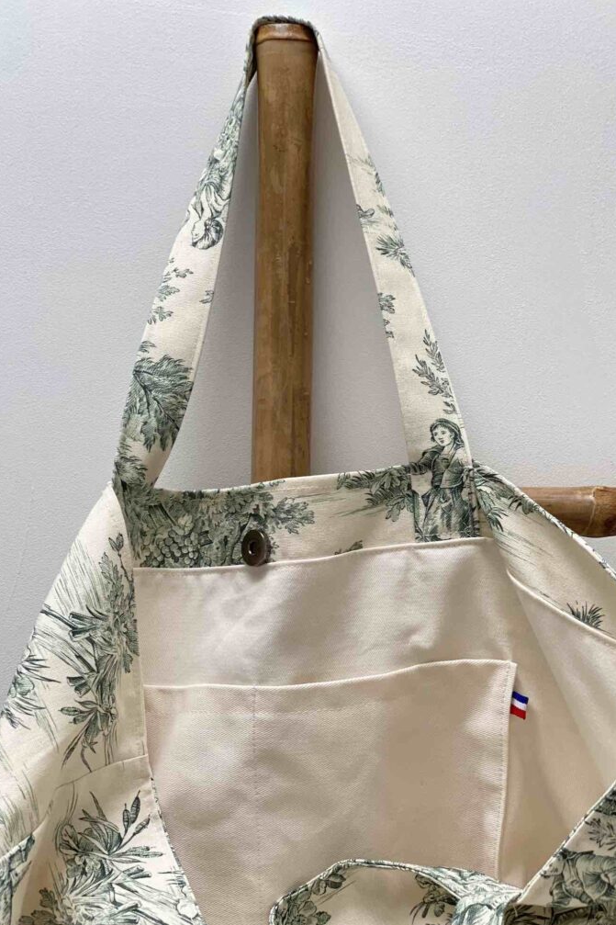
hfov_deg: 24.6
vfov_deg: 36.3
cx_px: 317
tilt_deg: -0.2
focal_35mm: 55
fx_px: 1412
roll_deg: +0.1
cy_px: 468
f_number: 2
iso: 100
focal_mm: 6
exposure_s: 1/122
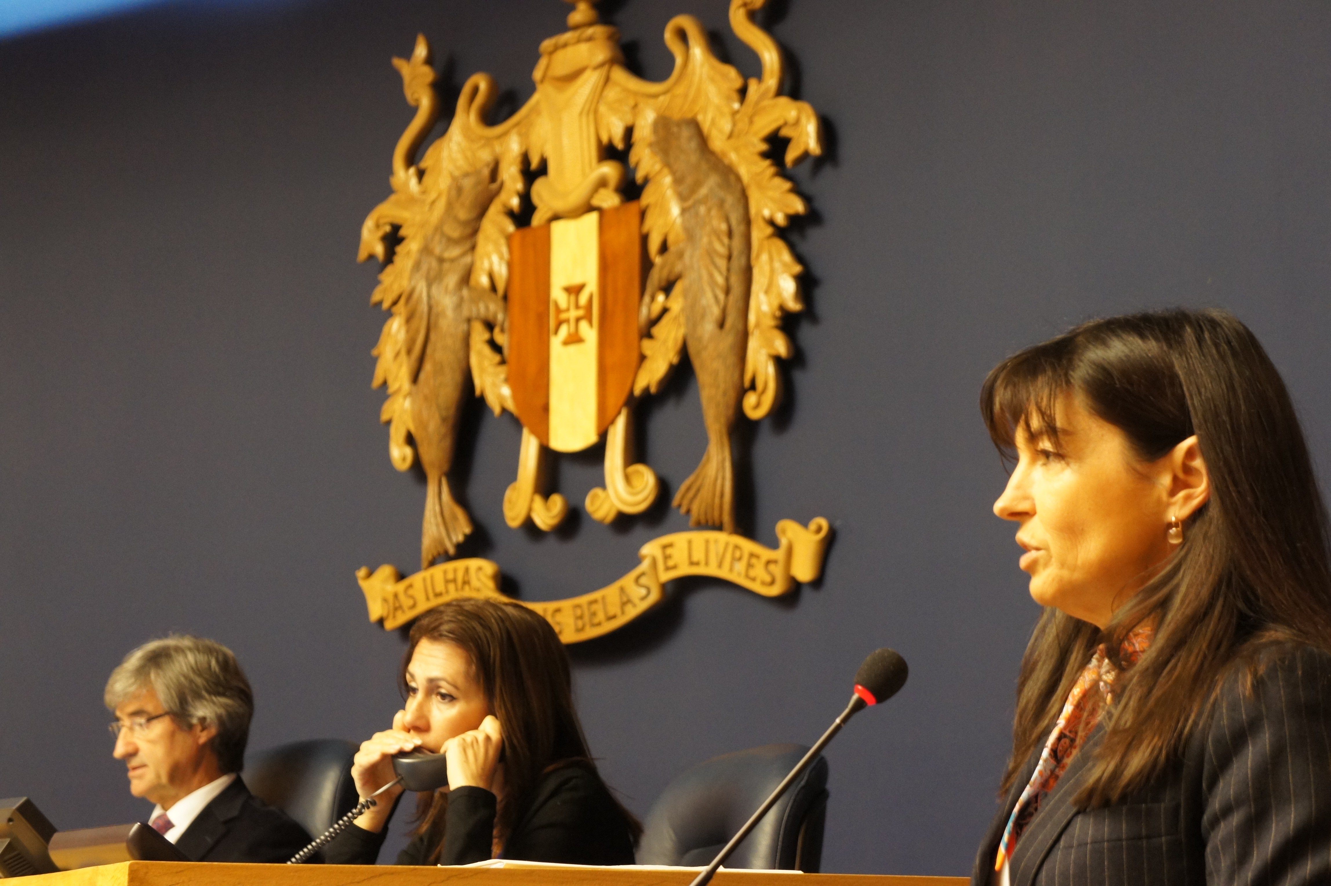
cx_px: 666
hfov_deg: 24.6
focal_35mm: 82
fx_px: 3048
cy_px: 443
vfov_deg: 16.5
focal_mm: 55
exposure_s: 1/25
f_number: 5.6
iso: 1600
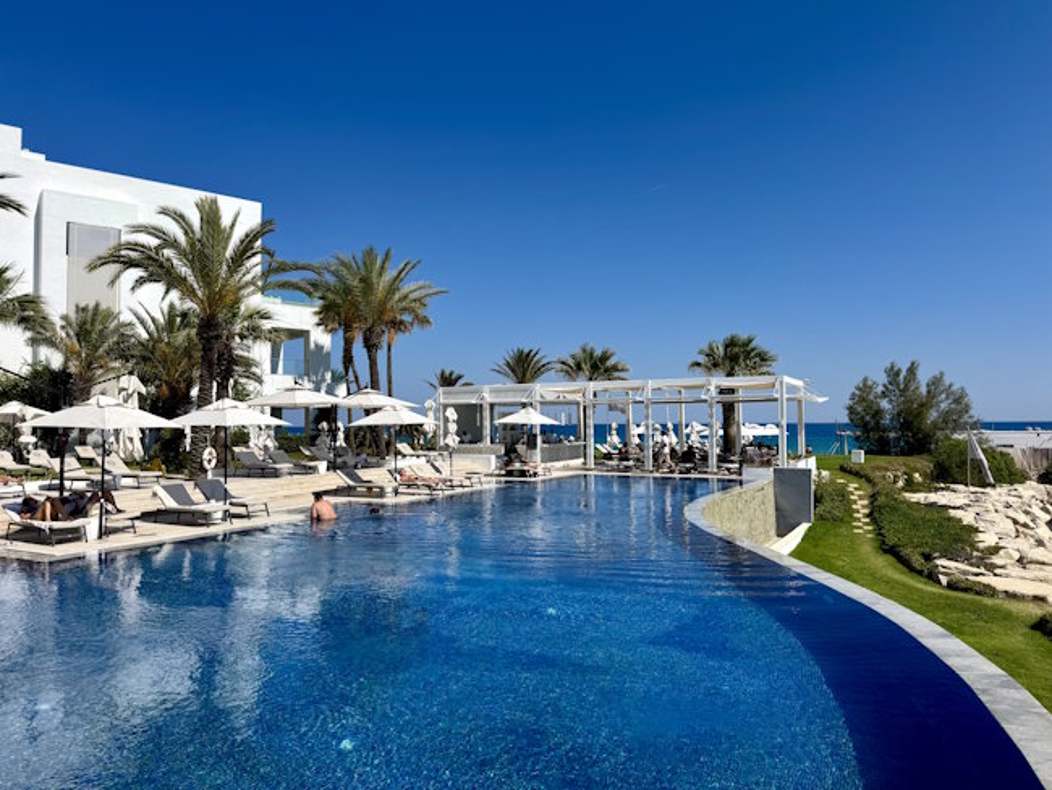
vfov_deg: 56.8
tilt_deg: +2.0
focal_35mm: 24
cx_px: 526
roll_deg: +0.7
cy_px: 395
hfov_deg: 71.6
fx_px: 730
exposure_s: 1/9009
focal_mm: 6.76
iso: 80
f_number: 1.78
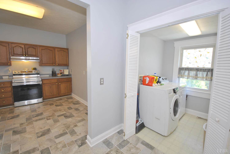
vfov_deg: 77.5
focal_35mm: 15
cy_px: 77
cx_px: 115
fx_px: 96
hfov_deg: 100.3
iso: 200
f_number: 4
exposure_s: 1/50
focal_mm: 10
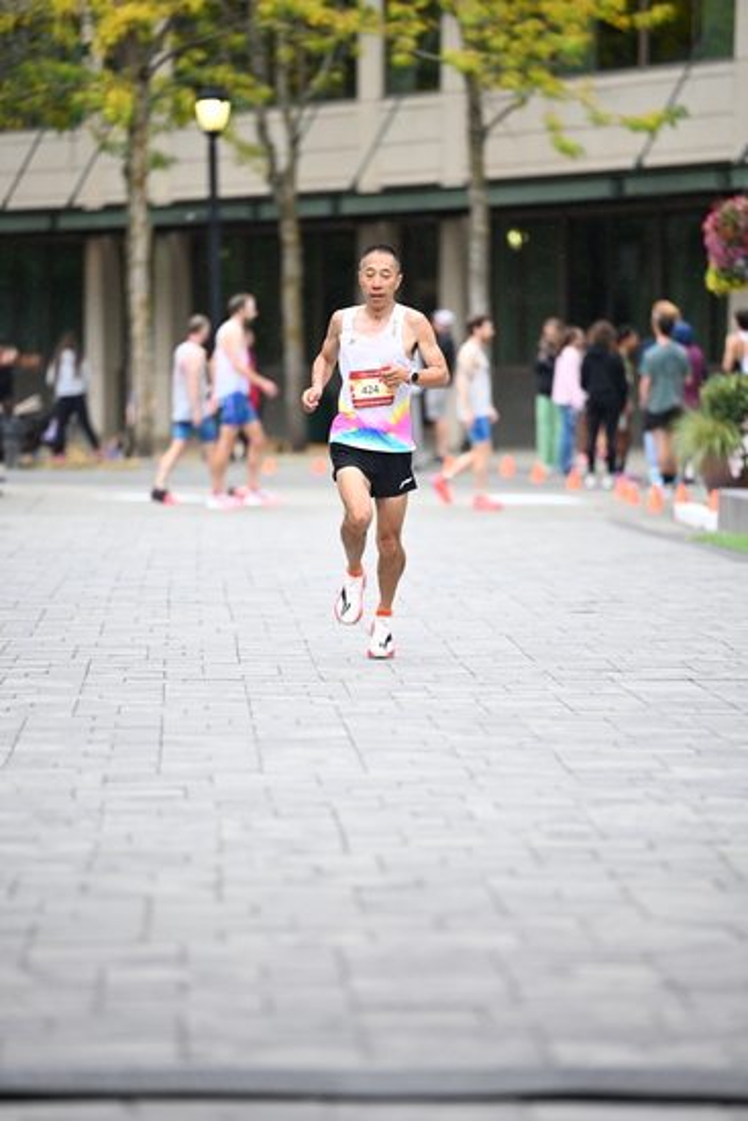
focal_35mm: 200
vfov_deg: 10.3
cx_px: 374
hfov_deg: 6.9
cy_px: 560
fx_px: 6229
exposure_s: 1/1600
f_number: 2.8
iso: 1250
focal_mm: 200
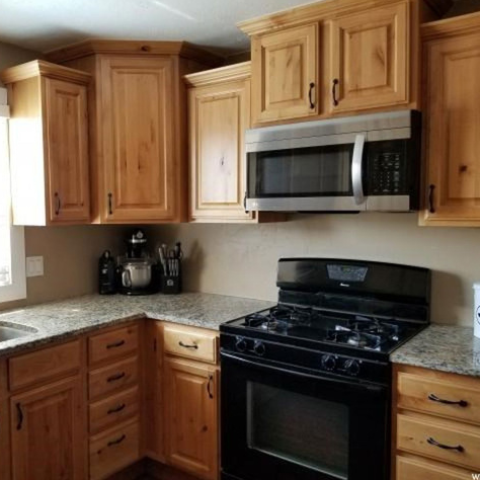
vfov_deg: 52.5
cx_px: 180
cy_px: 238
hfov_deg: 52.0
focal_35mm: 31
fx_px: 486
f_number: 1.7
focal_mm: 4.3
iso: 125
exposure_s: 1/60
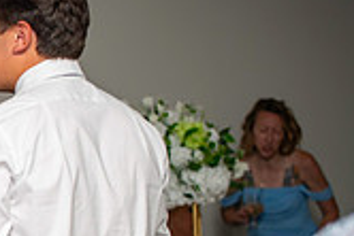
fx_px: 2401
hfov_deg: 8.2
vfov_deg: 5.6
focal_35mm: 244
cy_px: 249
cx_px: -230
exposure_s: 1/125
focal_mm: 70
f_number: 2.8
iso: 640
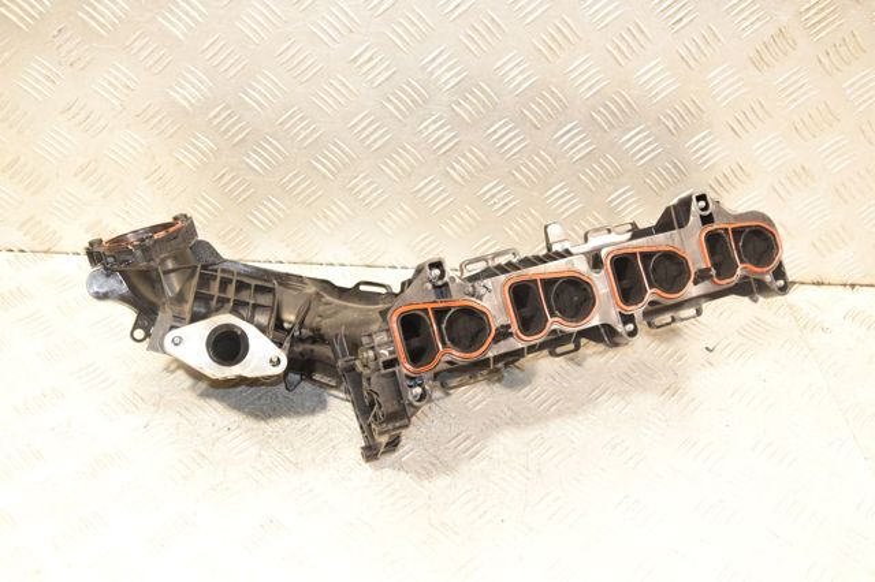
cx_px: 438
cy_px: 291
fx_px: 947
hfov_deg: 49.6
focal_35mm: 39
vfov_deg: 34.2
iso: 1600
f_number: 5.6
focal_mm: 26
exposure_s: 1/100
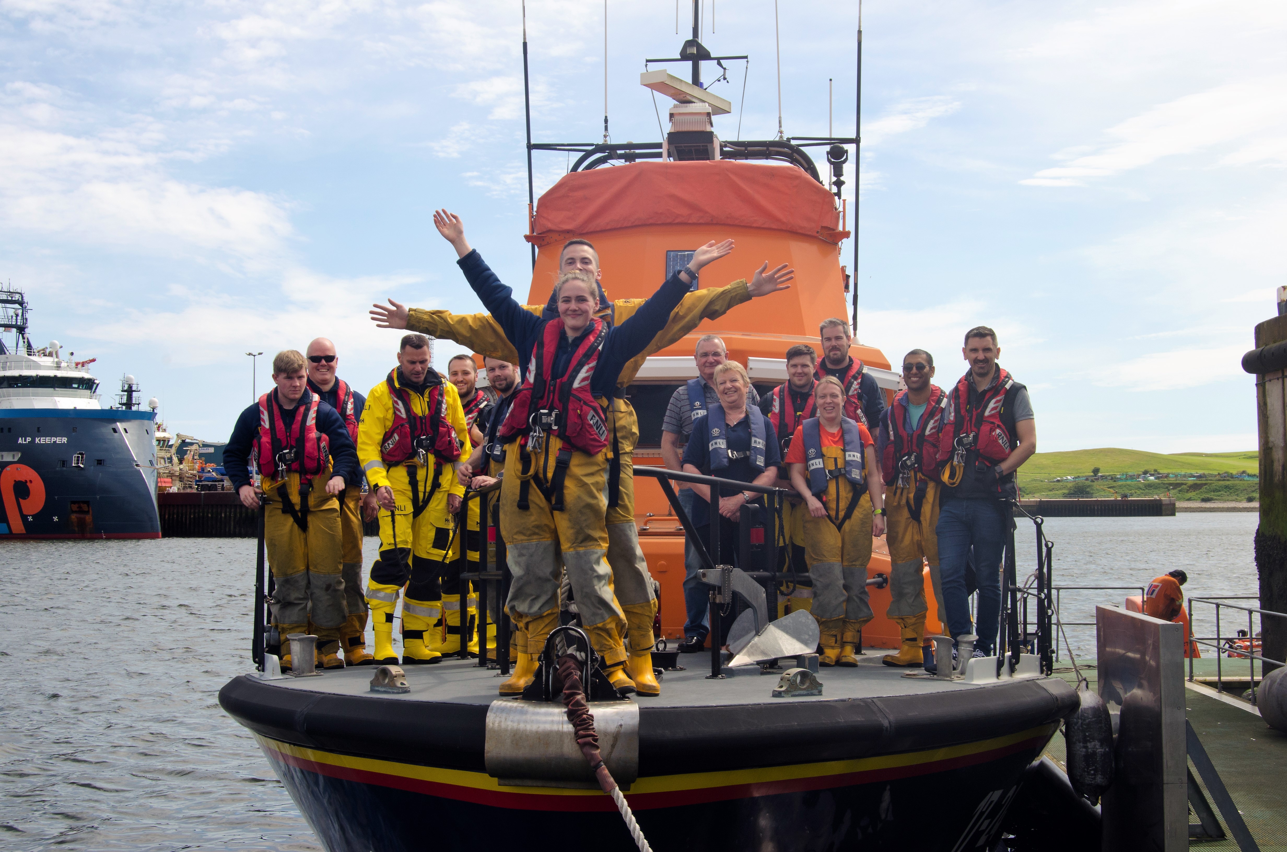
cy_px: 426
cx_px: 644
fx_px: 1659
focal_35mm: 46
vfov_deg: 28.8
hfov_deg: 42.4
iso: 200
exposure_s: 1/160
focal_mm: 31
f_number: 13
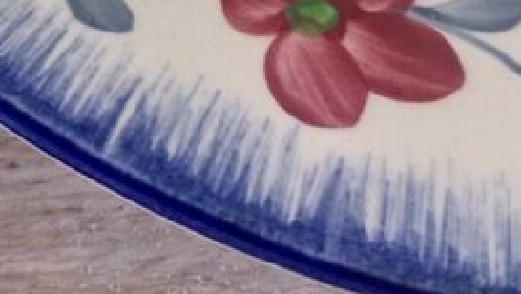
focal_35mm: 74
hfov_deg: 28.2
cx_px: 139
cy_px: -311
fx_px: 1023
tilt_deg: -52.6
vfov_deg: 13.7
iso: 40
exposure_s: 1/17
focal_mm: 4.15
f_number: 2.2
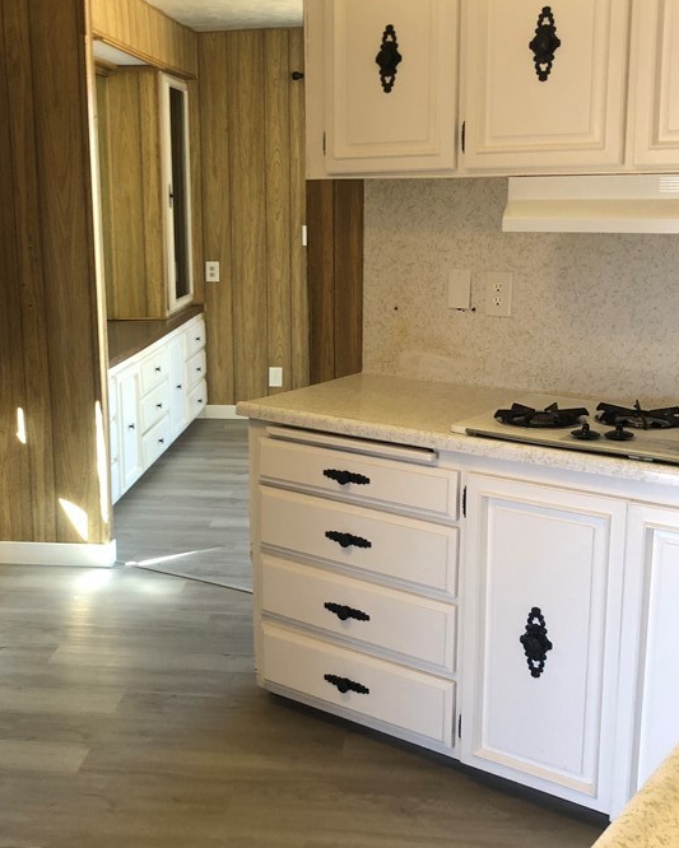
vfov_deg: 43.8
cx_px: 232
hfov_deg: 35.4
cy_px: 390
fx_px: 1055
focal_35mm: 42
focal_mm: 4
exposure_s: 1/24
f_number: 1.8
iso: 40
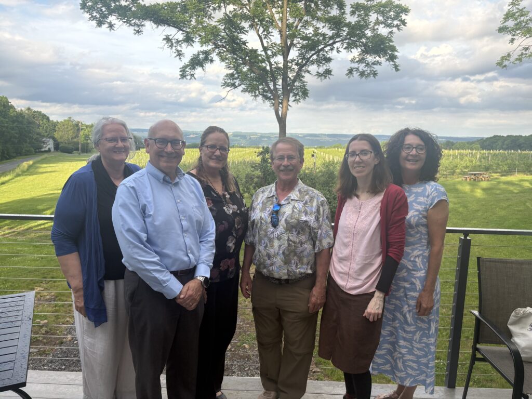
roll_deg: -1.0
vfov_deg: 53.1
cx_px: 266
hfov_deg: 67.3
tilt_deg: -9.4
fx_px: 400
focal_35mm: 26
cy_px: 200
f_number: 1.6
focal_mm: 5.96
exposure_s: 1/873
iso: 50
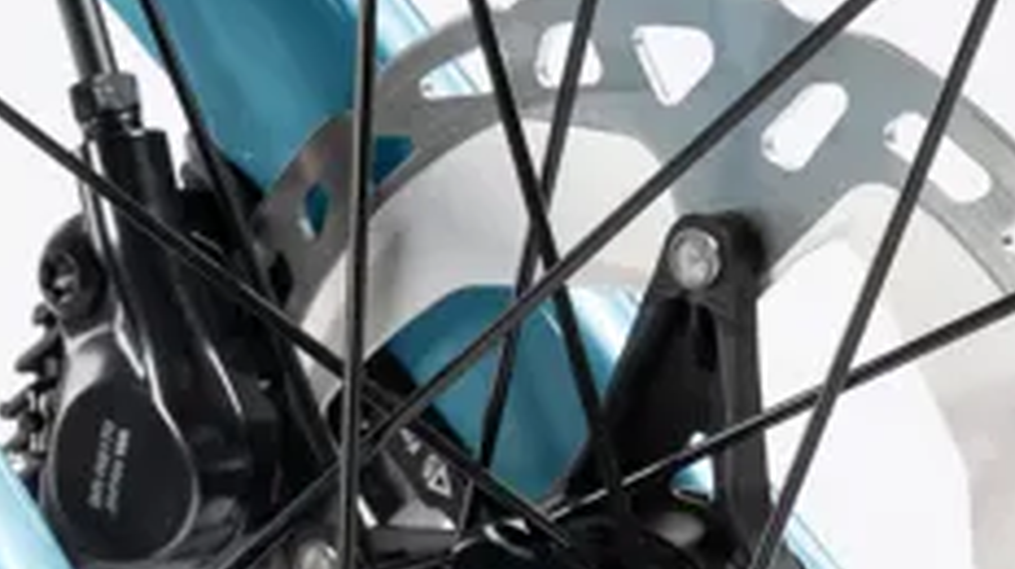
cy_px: 558
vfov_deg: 4.8
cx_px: 96
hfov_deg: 8.5
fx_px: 6803
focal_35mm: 253
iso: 100
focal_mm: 70
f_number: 16
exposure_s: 1/160
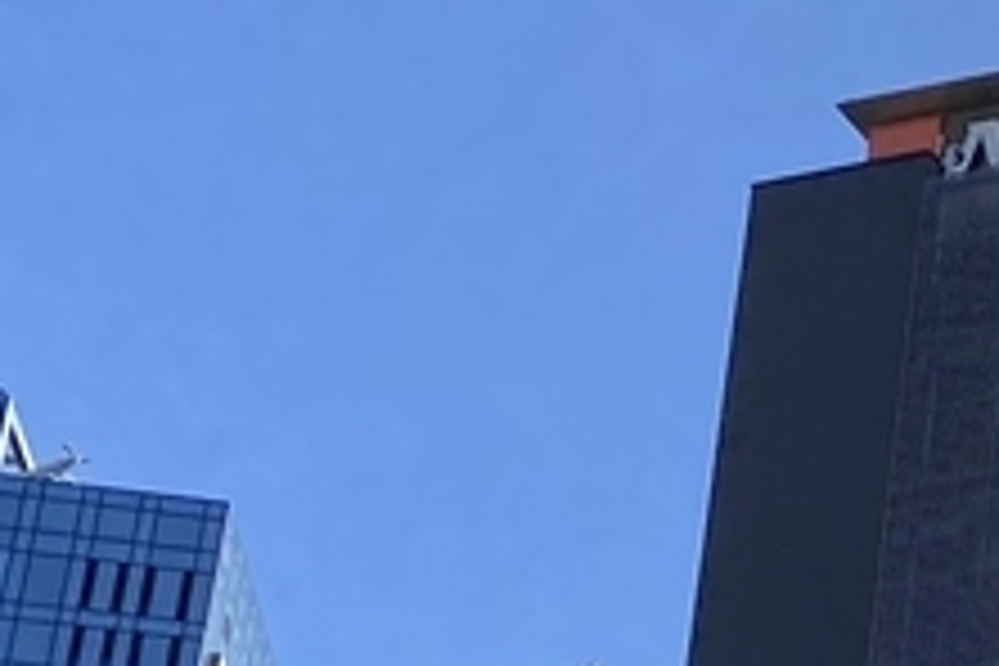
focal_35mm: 146
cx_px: 2295
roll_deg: +1.4
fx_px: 4051
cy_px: 1224
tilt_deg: +22.8
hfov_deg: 11.8
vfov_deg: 9.0
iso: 32
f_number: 1.8
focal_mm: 4.25
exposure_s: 1/3984
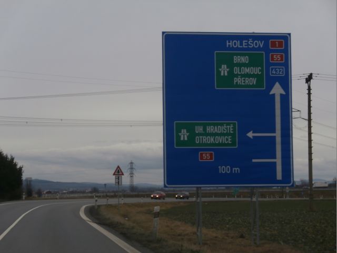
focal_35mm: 110
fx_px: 1071
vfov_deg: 13.5
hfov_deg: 17.9
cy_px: 126
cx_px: 168
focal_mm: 19.54
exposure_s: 1/125
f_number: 5.4
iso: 100
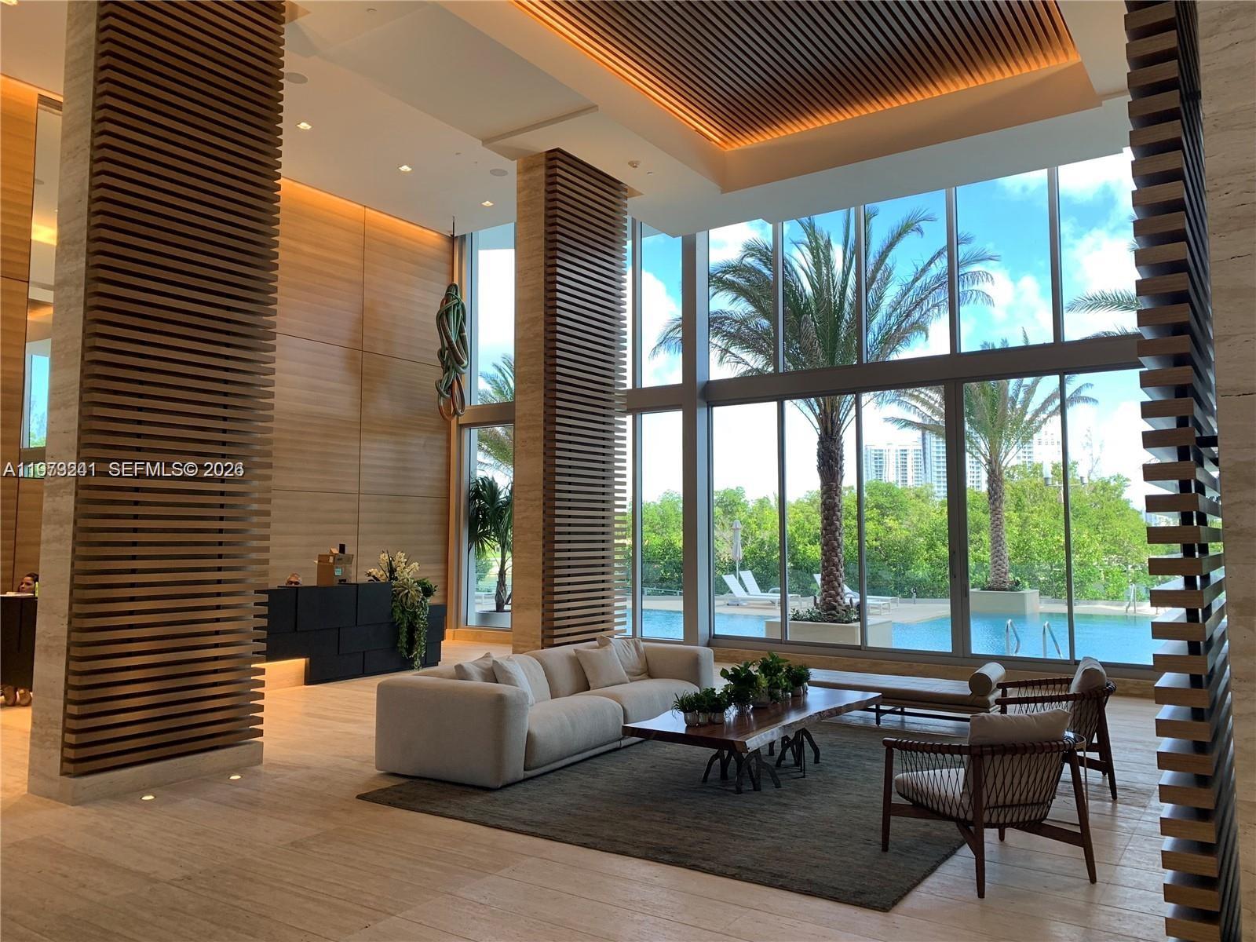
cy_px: 471
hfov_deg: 67.3
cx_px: 628
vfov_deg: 53.1
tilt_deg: +5.3
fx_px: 943
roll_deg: -0.8
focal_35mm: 26
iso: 50
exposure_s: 1/120
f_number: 1.8
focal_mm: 4.25
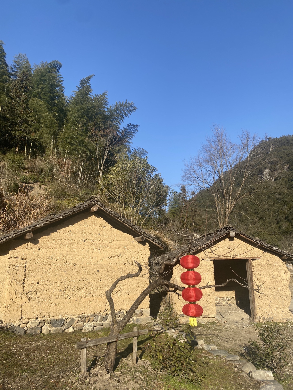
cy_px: 195
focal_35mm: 26
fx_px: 293
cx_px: 146
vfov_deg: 67.3
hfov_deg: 53.1
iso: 32
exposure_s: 1/2141
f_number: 1.8
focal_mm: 4.25
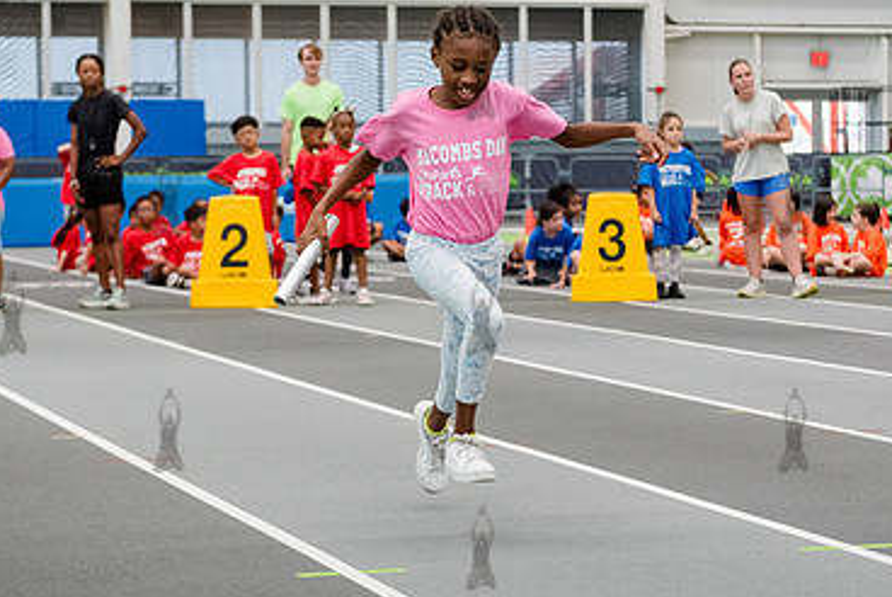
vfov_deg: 11.6
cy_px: 312
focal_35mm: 118
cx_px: 480
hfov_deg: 17.3
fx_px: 2926
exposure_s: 1/1000
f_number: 4
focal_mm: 70
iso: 6400
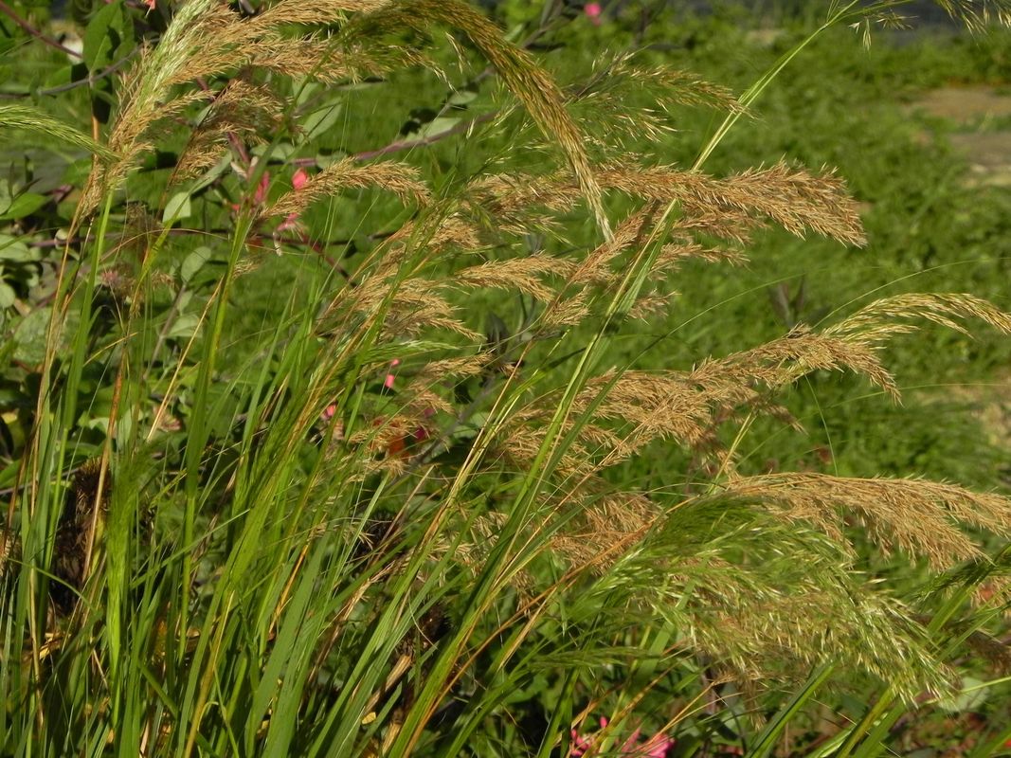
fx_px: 6191
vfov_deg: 7.0
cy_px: 379
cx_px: 506
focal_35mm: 212
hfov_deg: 9.3
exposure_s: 1/1600
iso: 160
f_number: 5
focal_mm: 37.7
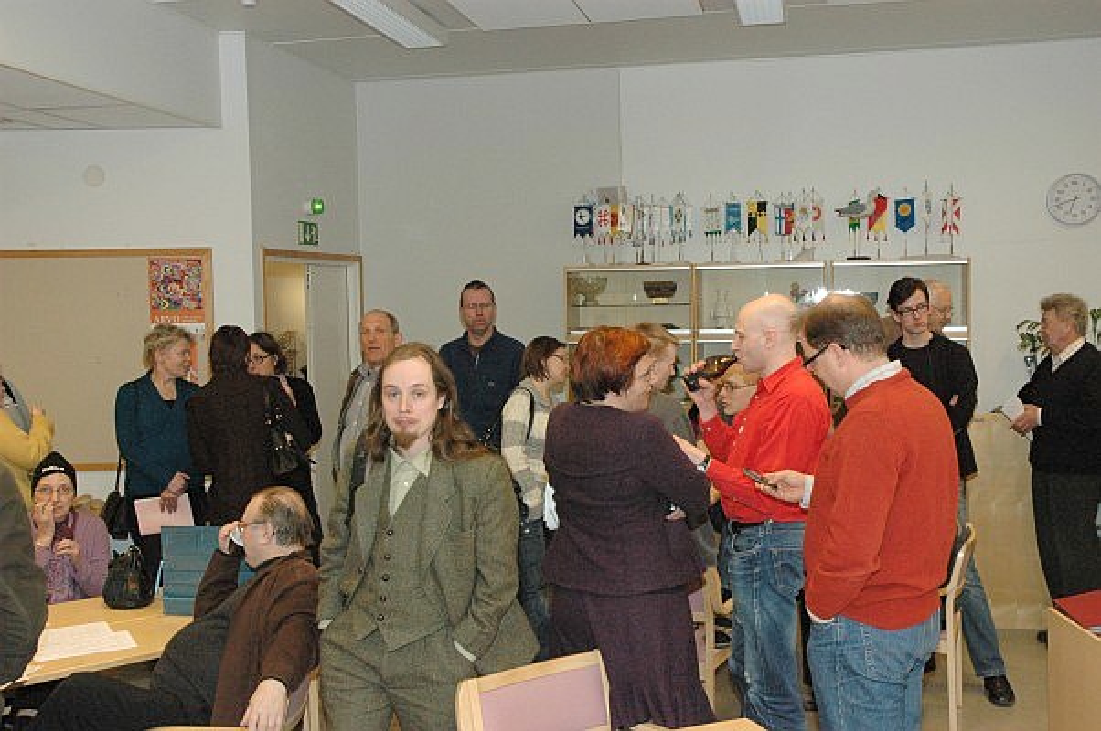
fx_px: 1237
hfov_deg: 48.0
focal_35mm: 40
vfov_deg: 32.9
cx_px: 550
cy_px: 366
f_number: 7.1
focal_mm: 27
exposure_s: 1/60
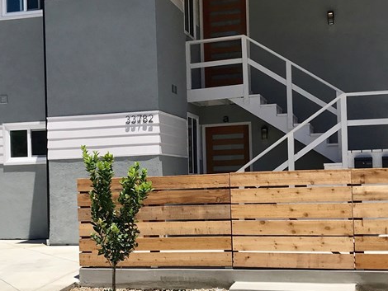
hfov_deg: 31.6
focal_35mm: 61
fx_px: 684
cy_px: 183
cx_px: 152
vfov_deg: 24.0
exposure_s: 1/3831
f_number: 1.8
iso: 20
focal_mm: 3.99
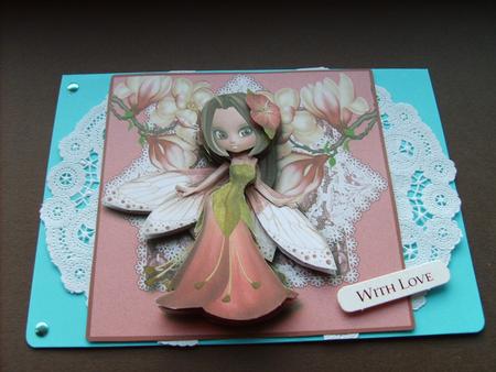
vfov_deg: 40.7
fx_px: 502
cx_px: 248
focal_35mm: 35
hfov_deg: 52.6
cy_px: 186
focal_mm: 5.8
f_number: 2.8
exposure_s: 1/45
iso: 50
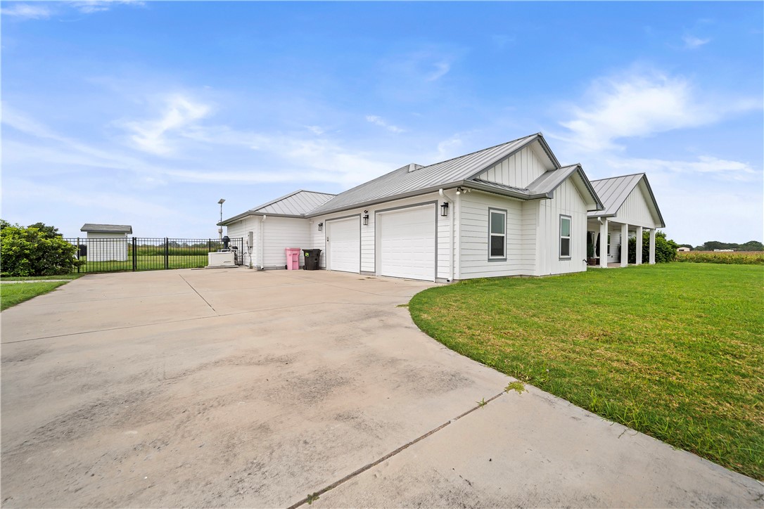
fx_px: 276
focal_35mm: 13
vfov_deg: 85.4
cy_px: 254
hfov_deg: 108.3
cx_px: 382
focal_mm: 9
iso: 100
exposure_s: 1/2000
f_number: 3.5
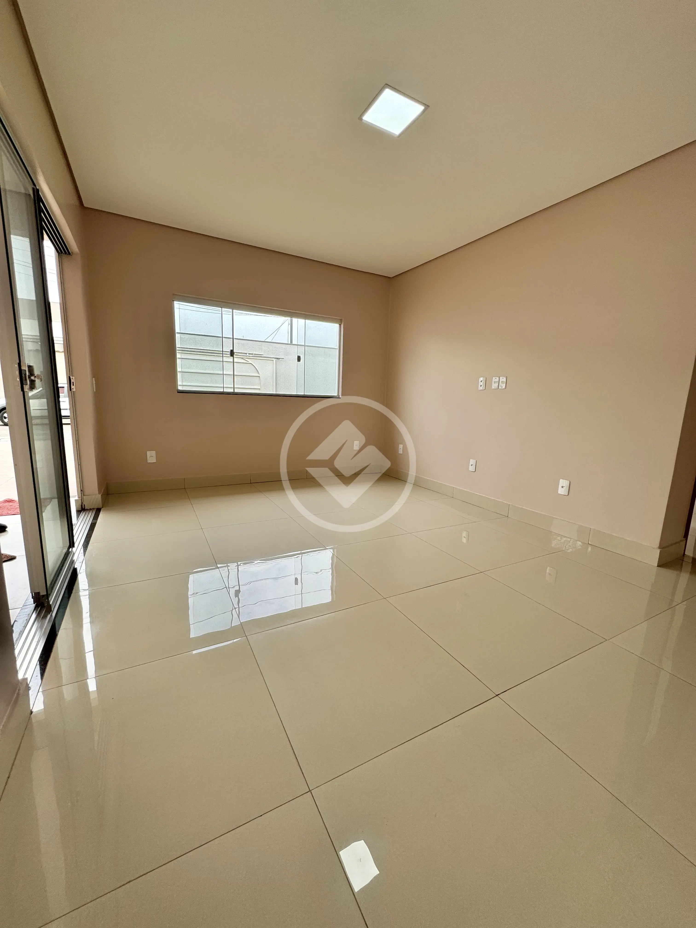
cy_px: 464
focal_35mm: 14
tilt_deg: -10.5
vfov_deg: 102.1
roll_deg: -1.7
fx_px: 375
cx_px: 348
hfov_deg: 85.7
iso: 40
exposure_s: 1/222
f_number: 2.2
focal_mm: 2.22
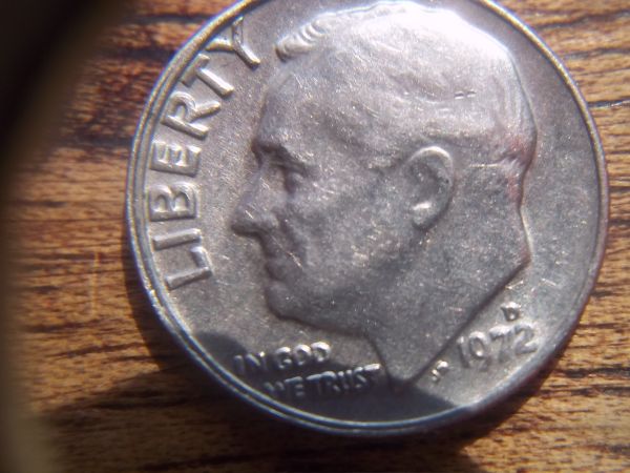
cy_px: 236
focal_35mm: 36
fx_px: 655
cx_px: 315
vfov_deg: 39.7
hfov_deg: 51.4
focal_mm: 6.5
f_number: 8
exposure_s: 1/100
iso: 80
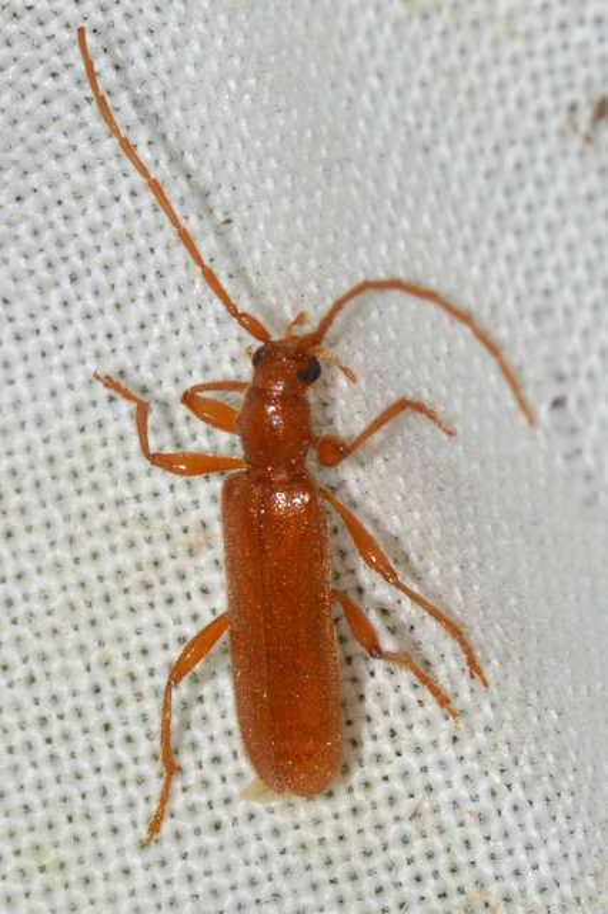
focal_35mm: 150
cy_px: 457
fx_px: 3804
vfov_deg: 13.7
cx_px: 304
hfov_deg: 9.1
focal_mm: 100
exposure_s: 1/200
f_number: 20
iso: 100
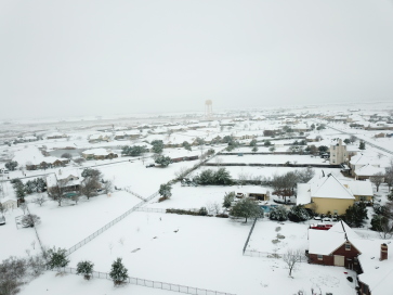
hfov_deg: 67.3
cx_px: 196
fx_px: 295
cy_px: 148
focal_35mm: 26
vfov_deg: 53.0
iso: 100
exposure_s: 1/40
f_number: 2.2
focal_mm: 4.73
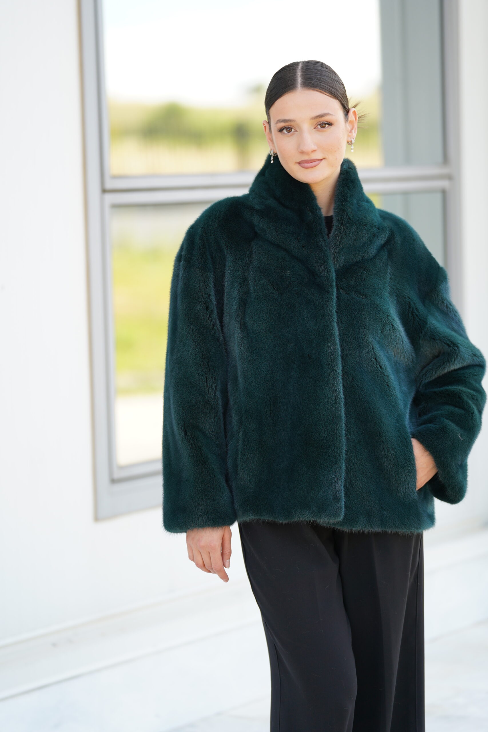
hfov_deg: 11.1
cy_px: 366
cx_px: 244
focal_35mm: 124
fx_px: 2521
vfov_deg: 16.5
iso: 160
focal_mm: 124
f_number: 2.8
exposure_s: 1/250
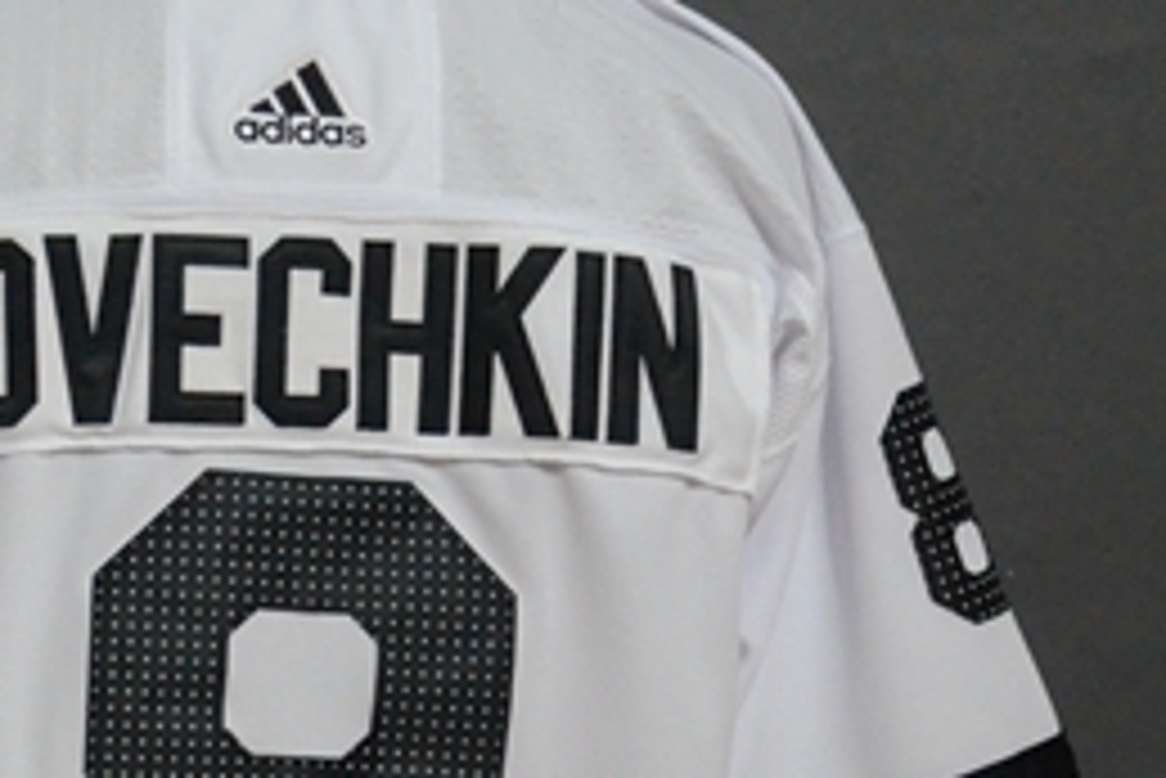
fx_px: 5995
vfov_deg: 7.4
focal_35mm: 185
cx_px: -369
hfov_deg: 10.8
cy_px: 778
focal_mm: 40
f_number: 5.6
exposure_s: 1/30
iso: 4000
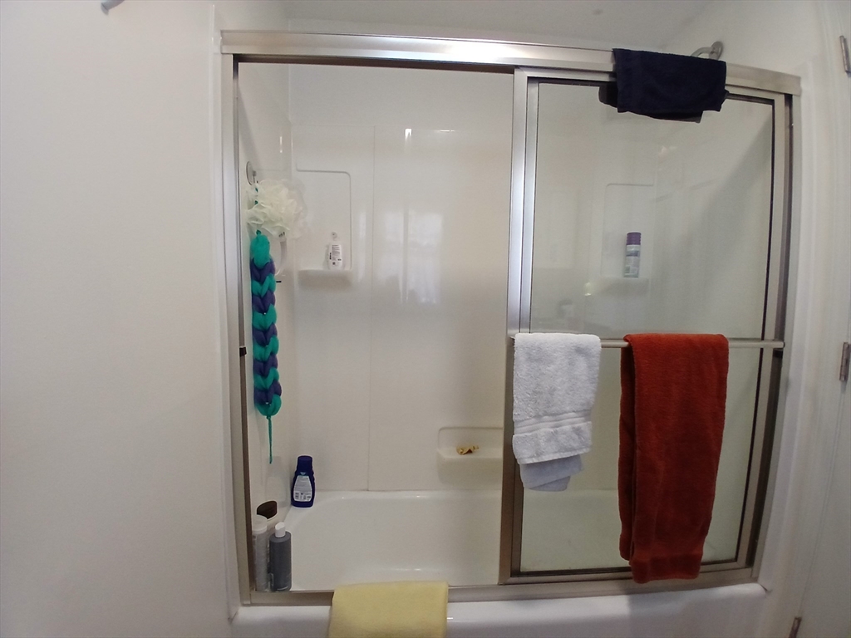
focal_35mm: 17
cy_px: 319
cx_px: 426
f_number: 2.2
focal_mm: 1.4
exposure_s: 1/30
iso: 200
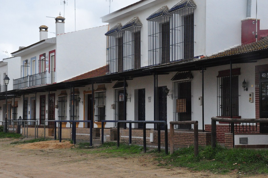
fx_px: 558
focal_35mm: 75
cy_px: 89
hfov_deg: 27.0
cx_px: 134
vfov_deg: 18.1
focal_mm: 50
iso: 2500
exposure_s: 1/640
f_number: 13
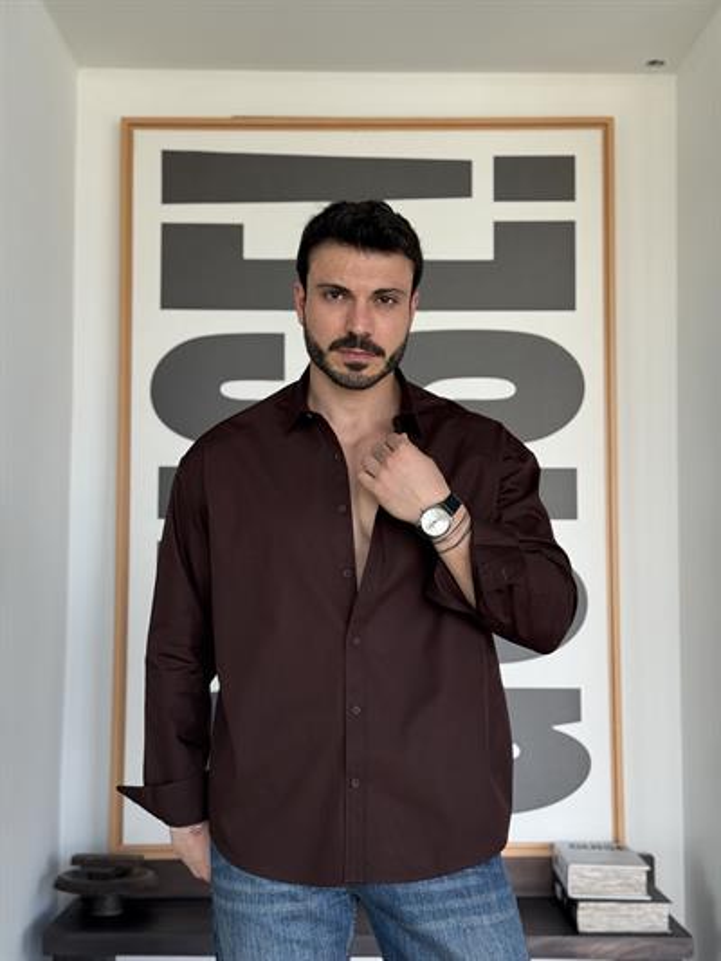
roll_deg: -0.4
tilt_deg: +4.2
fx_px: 1332
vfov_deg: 39.6
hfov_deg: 30.3
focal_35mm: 48
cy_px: 480
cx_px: 360
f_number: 1.78
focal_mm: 6.76
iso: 100
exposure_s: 1/231
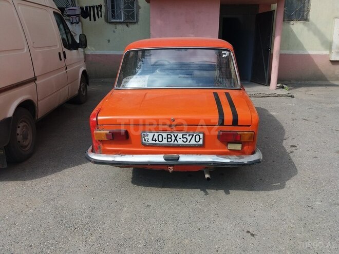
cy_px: 127
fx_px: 274
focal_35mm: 28
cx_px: 170
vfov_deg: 49.7
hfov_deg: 63.4
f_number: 1.9
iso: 64
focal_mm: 3.7
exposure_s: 1/1561
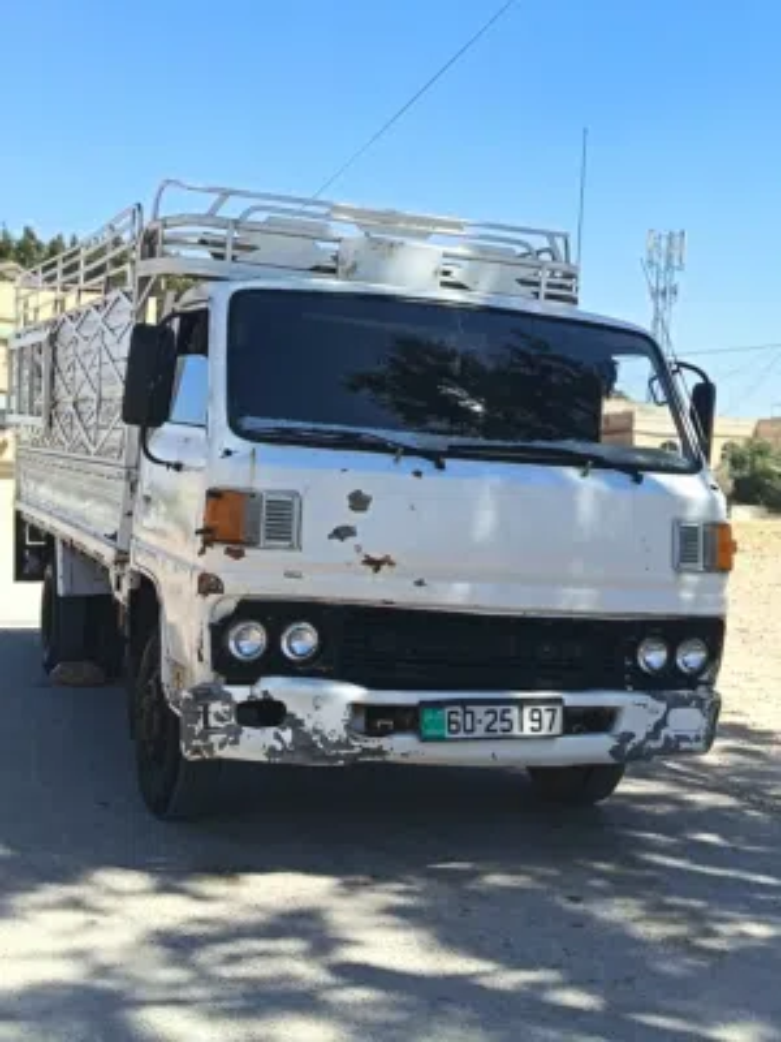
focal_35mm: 48
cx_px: 390
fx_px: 1444
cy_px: 521
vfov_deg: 39.7
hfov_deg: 30.3
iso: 100
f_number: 4
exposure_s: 1/460
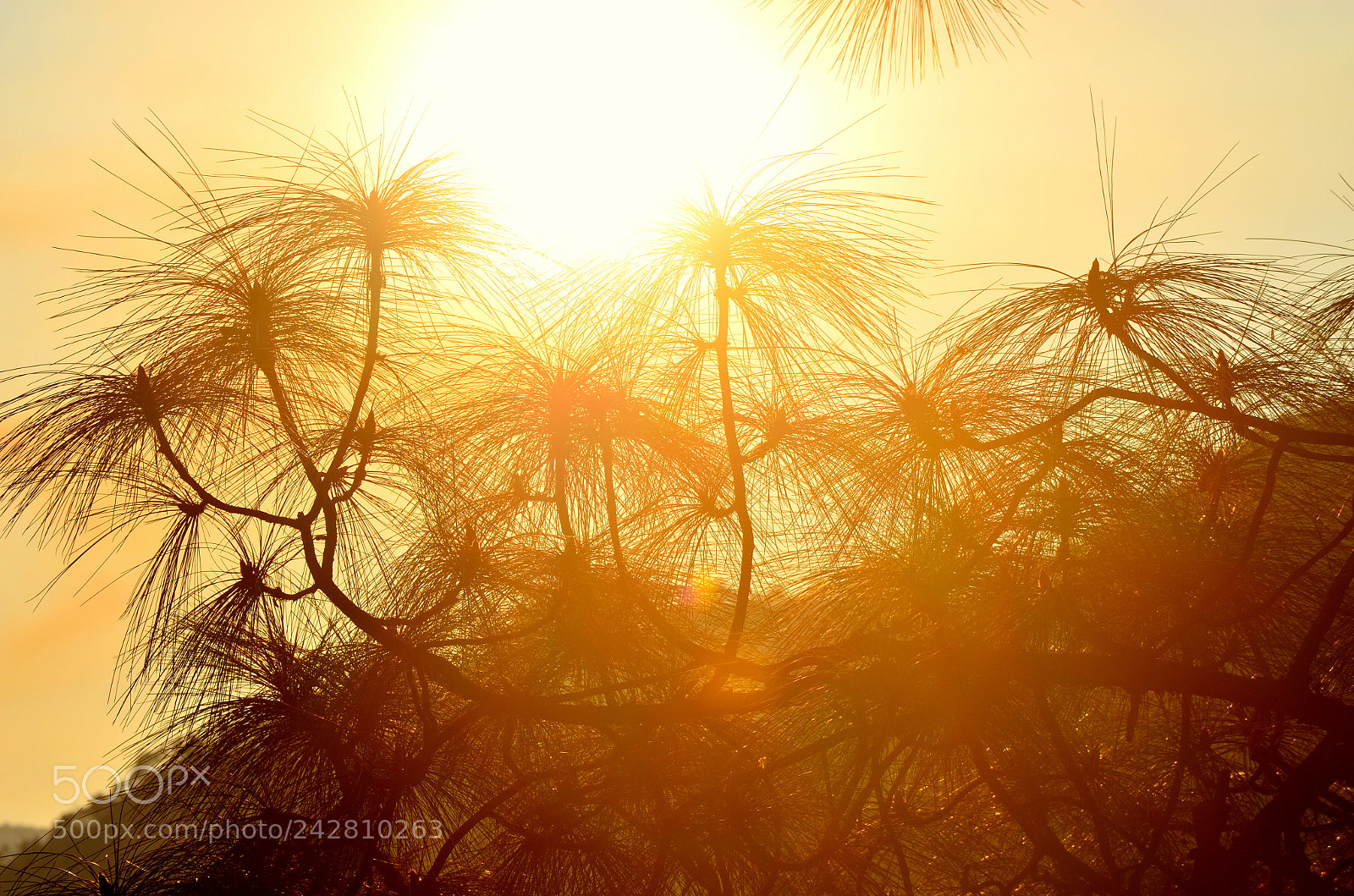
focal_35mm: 165
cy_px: 448
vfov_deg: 8.3
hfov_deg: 12.5
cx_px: 677
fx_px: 6192
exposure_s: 1/640
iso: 100
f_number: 14
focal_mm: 110
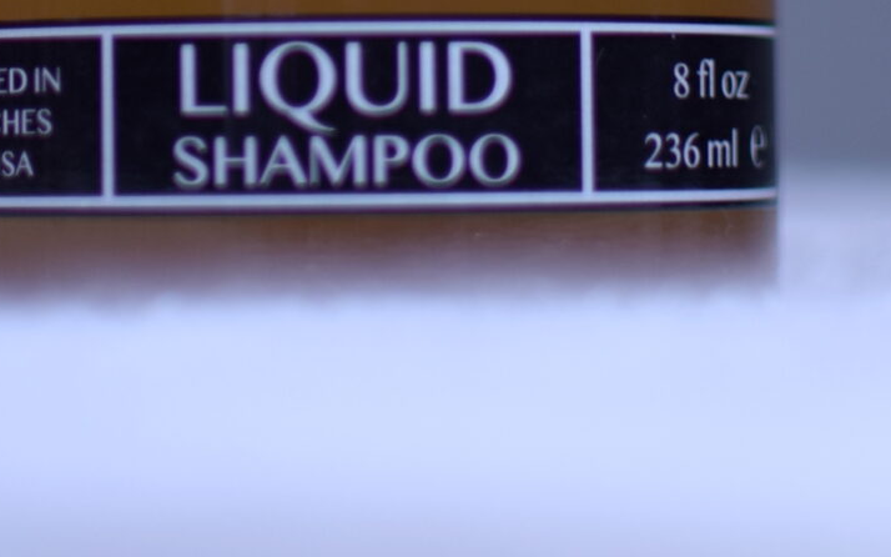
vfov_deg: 6.5
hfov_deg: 10.9
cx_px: 328
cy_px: -822
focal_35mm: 192
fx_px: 4657
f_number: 1.8
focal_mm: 35
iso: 100
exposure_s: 1/400
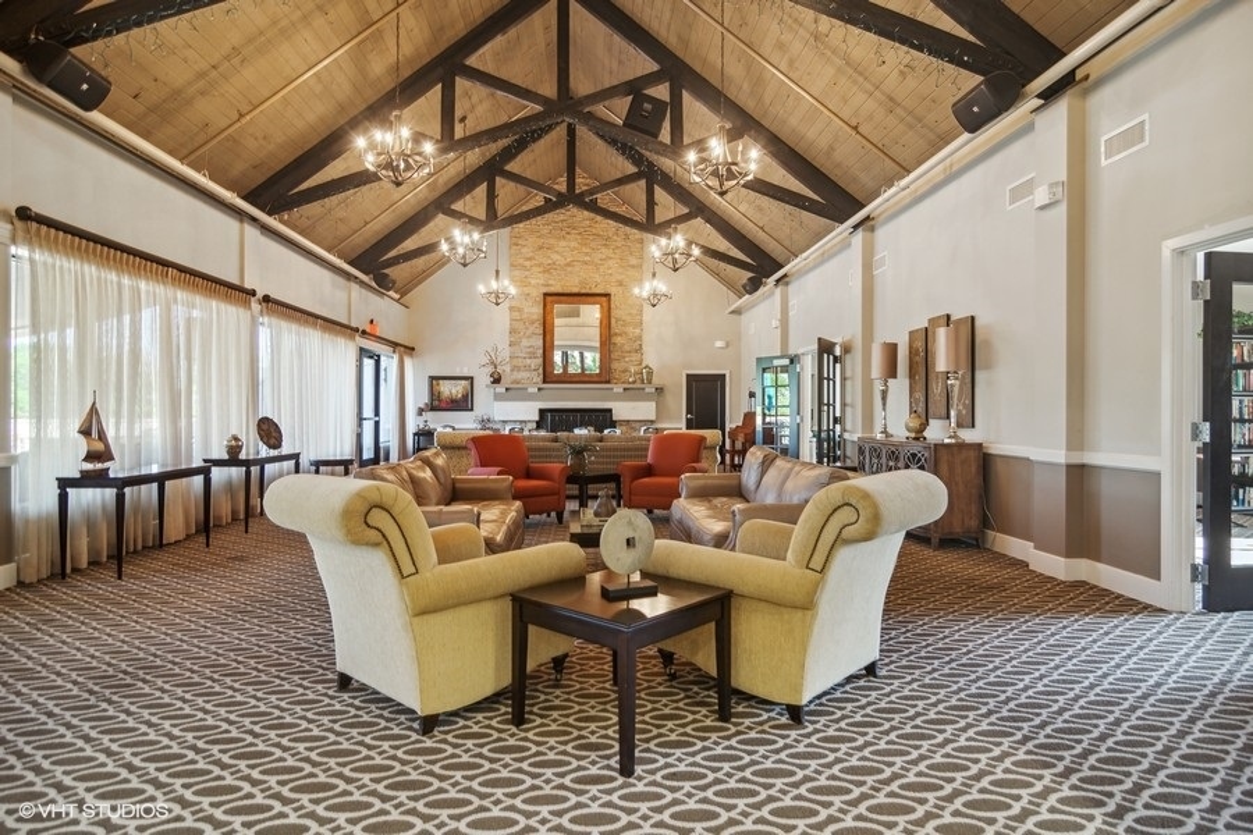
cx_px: 626
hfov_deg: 90.0
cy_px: 418
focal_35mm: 18
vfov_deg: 67.4
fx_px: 626
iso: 200
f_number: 8
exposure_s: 1/20
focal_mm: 12
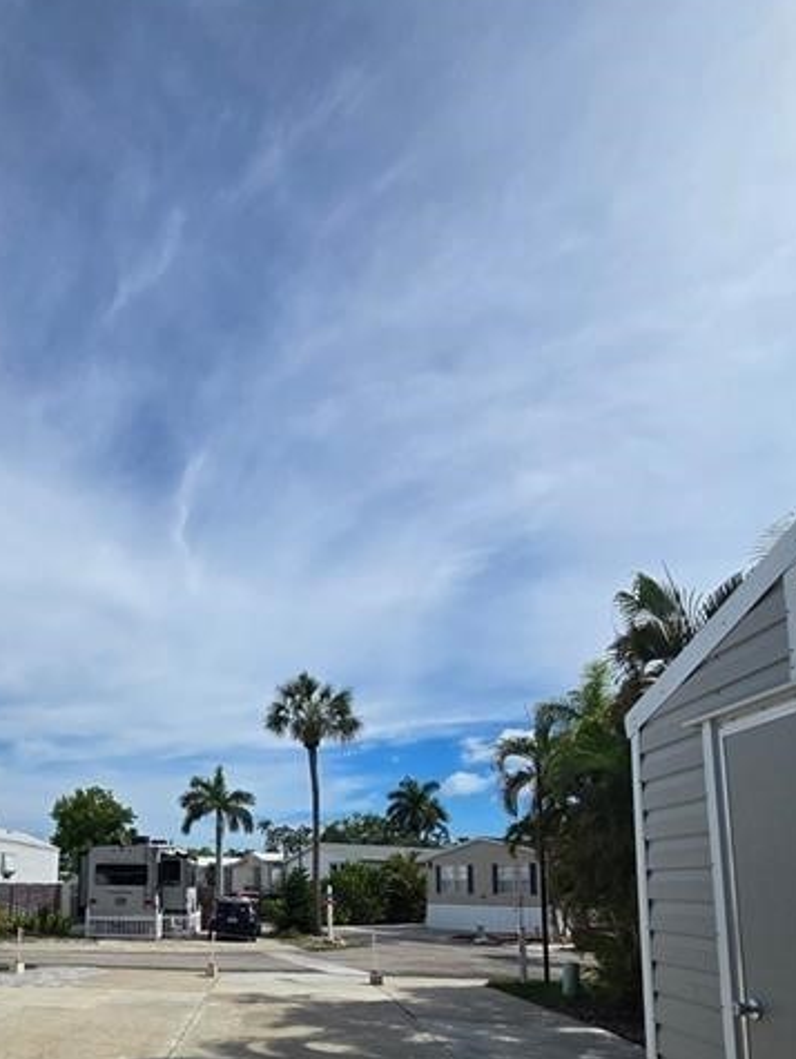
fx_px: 643
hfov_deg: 60.2
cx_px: 203
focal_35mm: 21
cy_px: 791
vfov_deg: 73.5
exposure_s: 1/4566
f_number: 2.2
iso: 50
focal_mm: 2.2
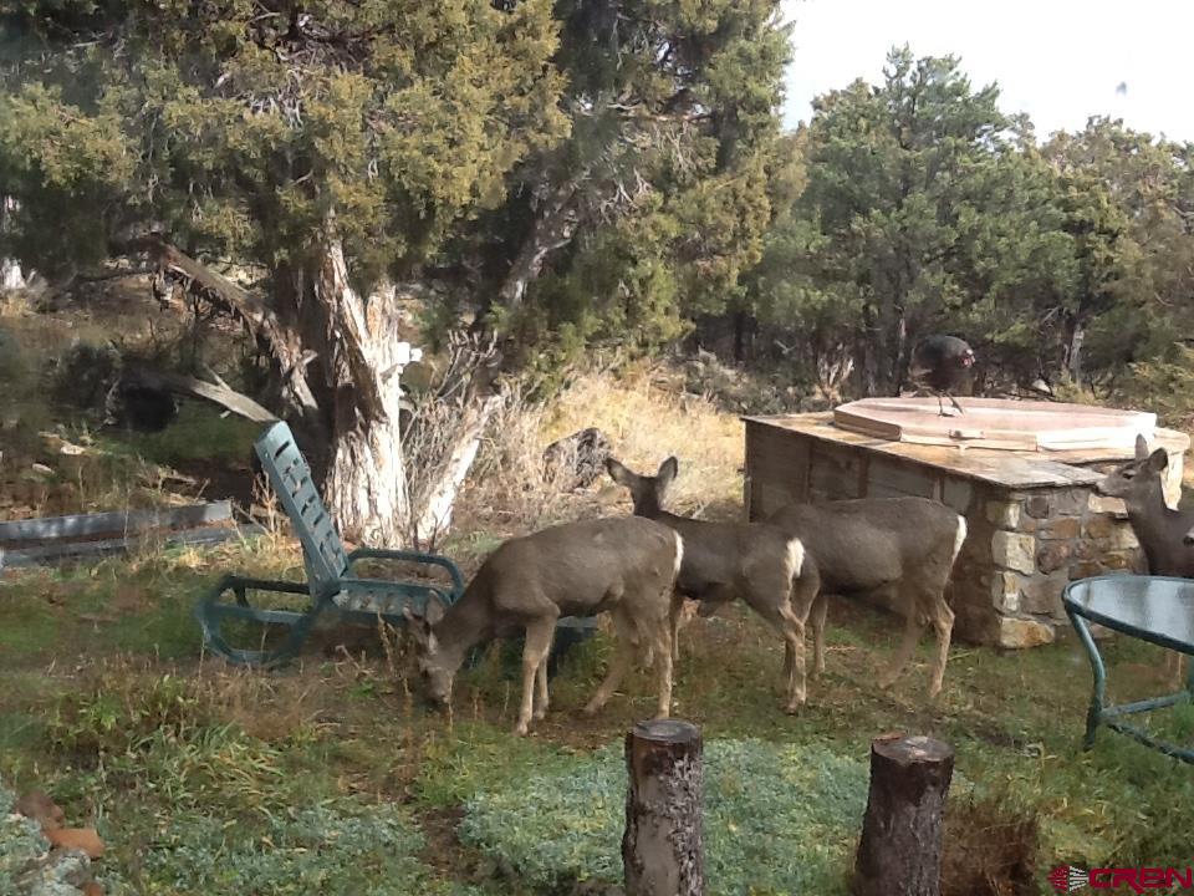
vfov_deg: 44.2
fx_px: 1104
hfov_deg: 56.8
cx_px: 597
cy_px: 448
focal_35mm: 32
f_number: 2.4
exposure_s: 1/255
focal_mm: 2.03
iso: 64
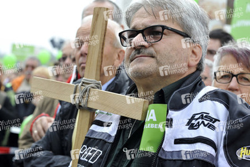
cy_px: 84
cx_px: 125
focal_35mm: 112
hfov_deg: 18.3
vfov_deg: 12.2
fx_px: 778
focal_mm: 112
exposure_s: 1/200
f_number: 11
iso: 640
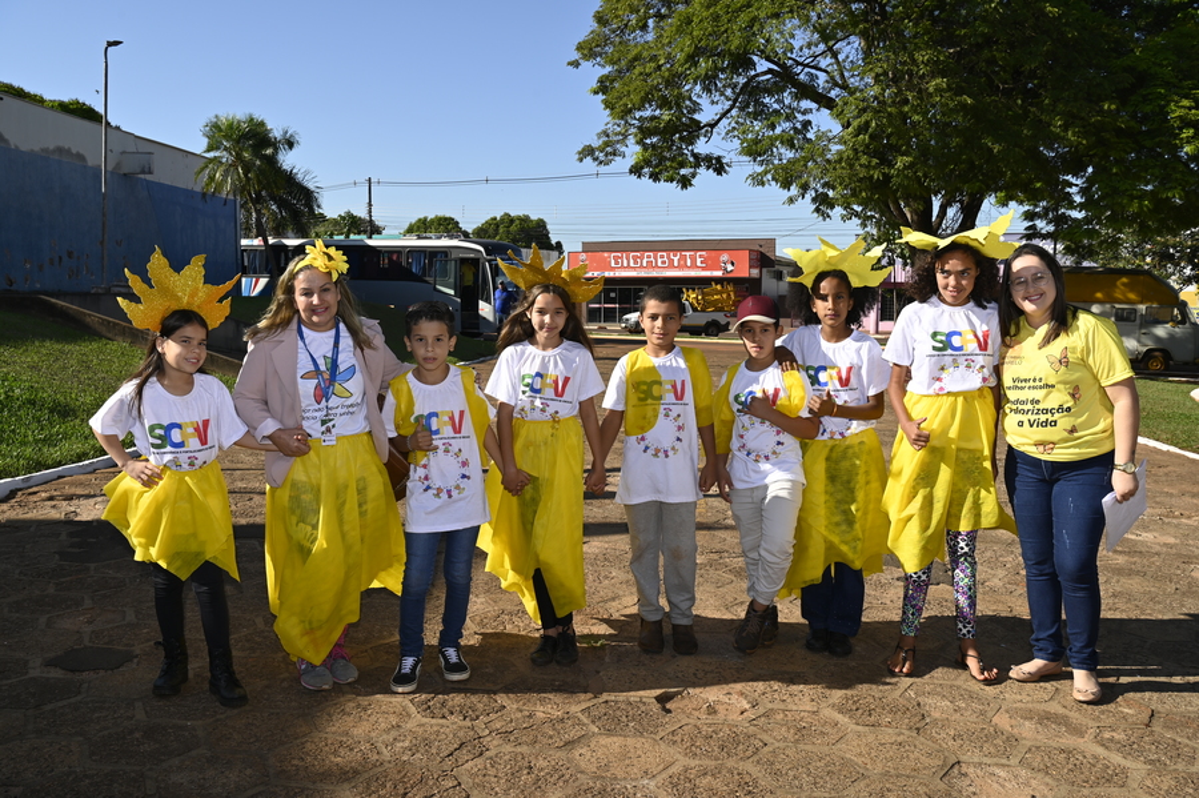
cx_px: 600
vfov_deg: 41.1
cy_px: 399
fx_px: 1065
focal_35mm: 32
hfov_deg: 58.7
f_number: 10
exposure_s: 1/200
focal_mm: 32
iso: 100
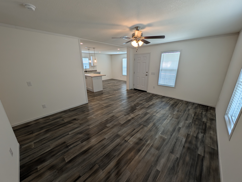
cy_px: 91
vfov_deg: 94.6
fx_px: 84
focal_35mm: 12
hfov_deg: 110.5
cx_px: 121
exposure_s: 1/120
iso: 46
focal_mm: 2.23
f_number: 1.95
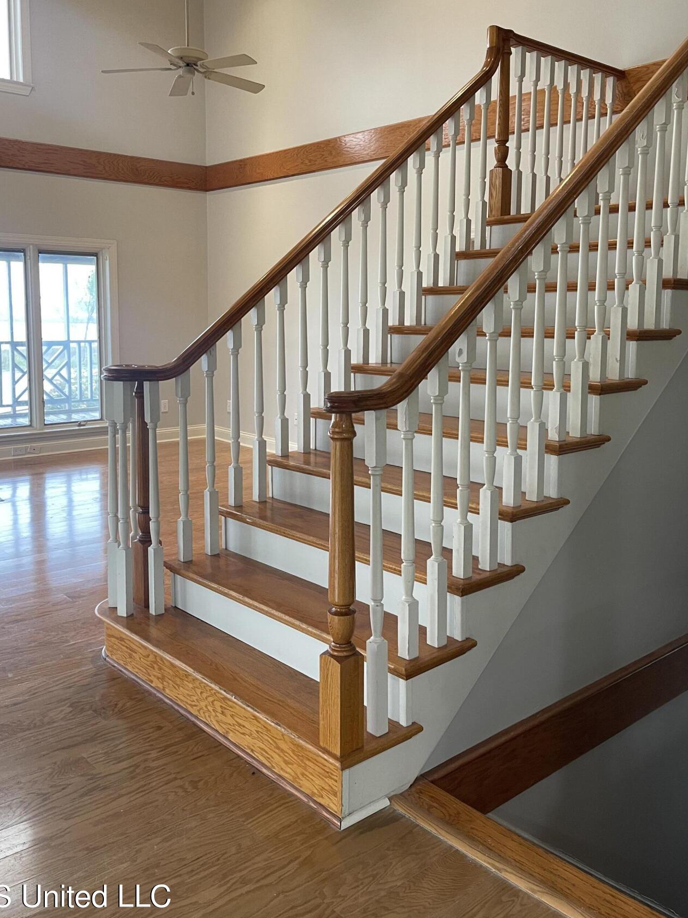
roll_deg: -0.2
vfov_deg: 58.2
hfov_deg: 45.4
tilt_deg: -6.9
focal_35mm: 31
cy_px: 399
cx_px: 357
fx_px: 821
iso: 125
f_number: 1.6
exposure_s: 1/60
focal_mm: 5.1
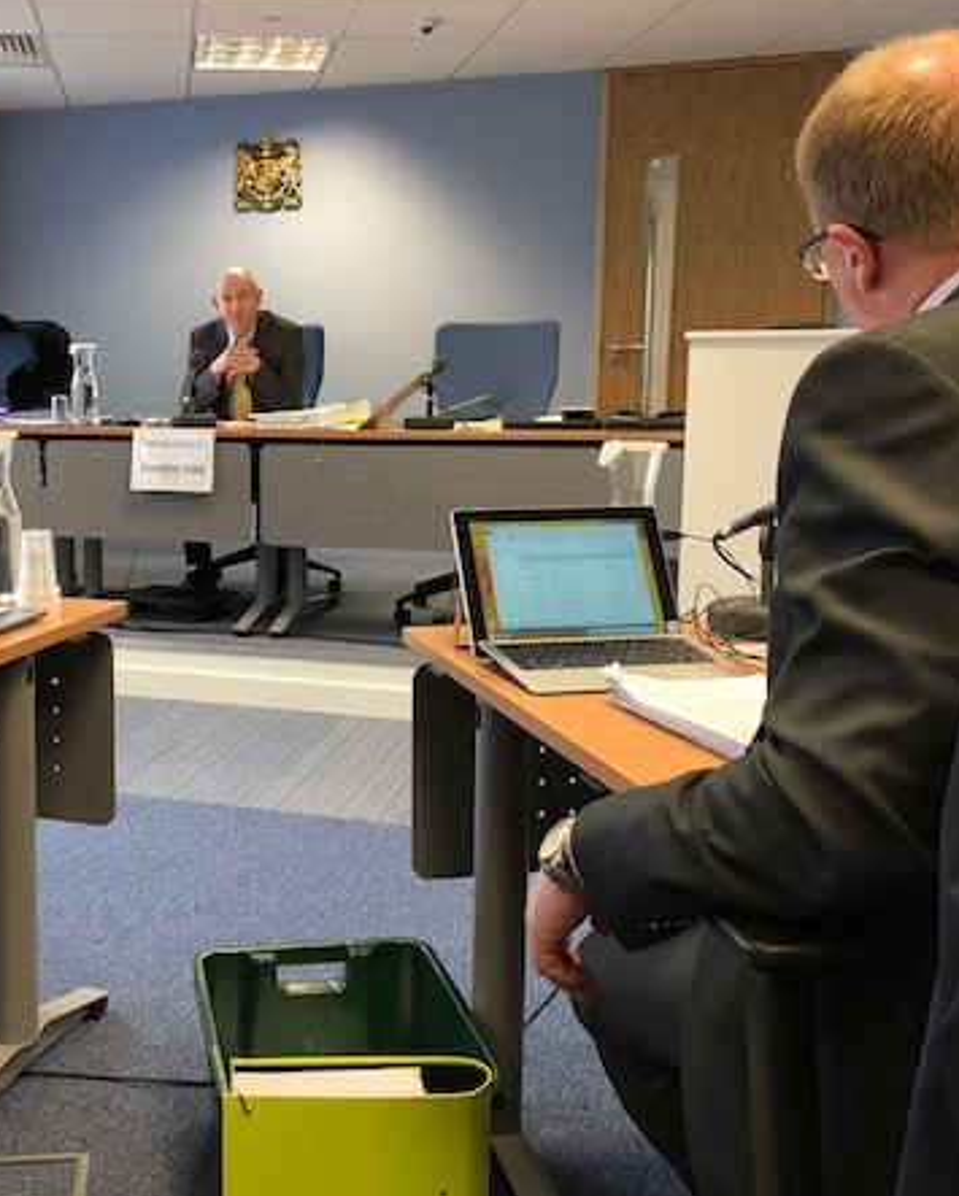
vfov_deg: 49.1
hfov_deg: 39.4
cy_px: 594
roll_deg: -1.1
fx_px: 1311
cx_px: 270
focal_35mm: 37
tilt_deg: -7.5
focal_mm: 3.99
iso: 40
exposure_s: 1/20
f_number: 1.8
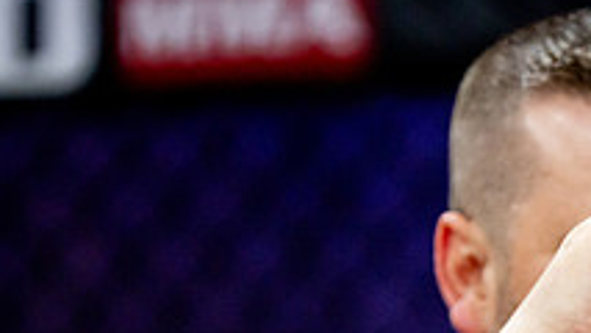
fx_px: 8936
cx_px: 602
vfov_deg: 2.1
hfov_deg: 3.8
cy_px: 432
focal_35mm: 570
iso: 4000
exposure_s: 1/1250
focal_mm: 200
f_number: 2.8
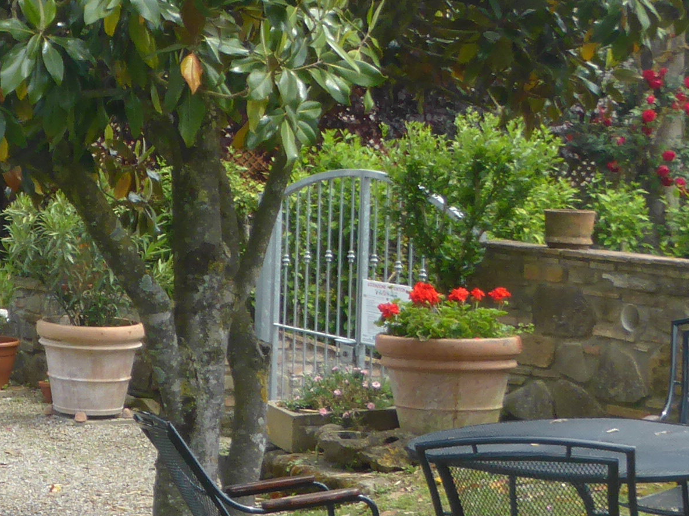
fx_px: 2467
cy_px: 192
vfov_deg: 11.9
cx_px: -313
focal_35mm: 124
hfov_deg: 14.9
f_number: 3.6
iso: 100
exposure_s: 1/400
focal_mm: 5.4
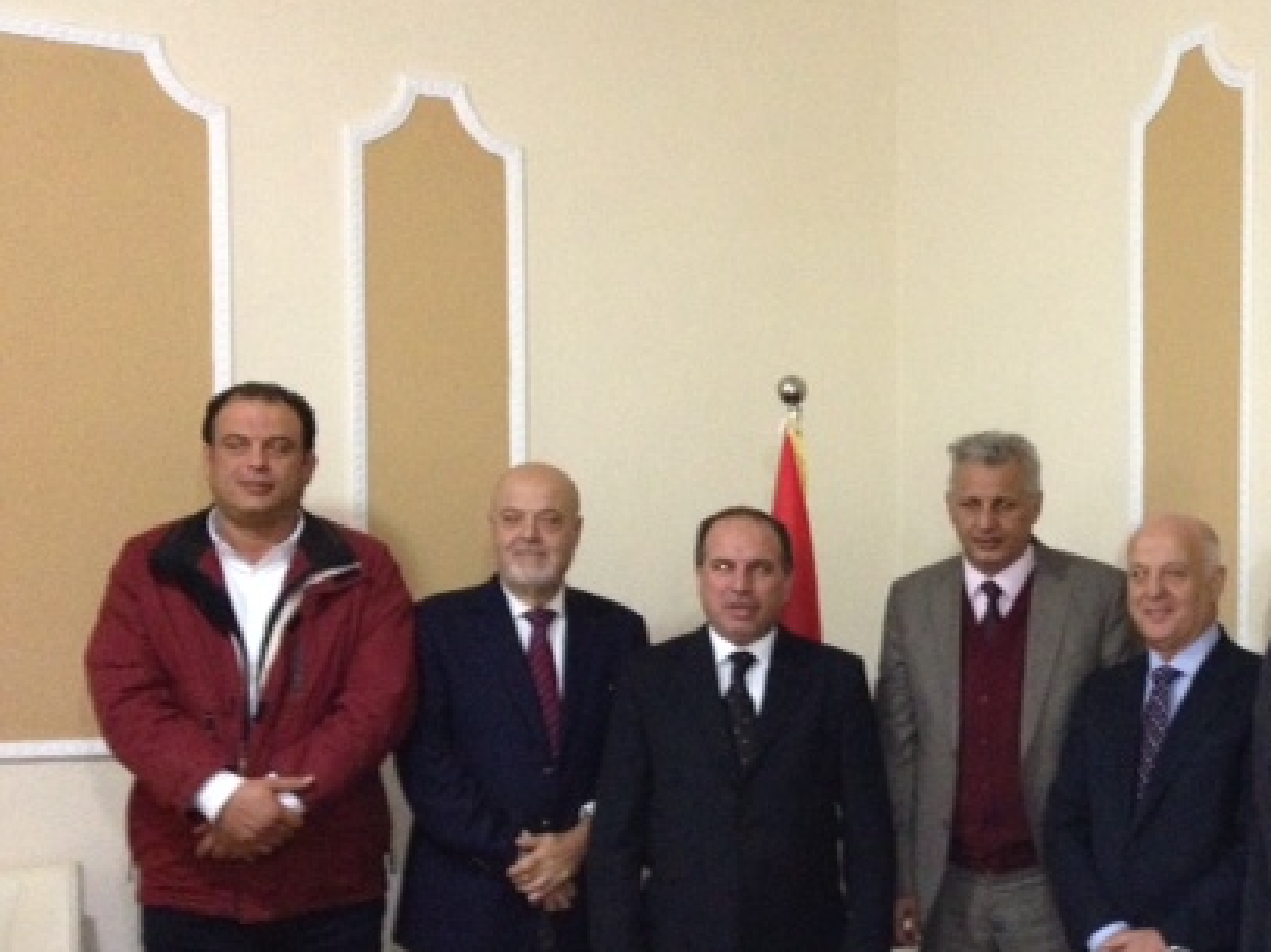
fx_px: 2019
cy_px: 680
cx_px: 993
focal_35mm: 55
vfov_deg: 26.3
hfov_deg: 34.0
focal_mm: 4.28
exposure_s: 1/17
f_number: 2.4
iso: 500
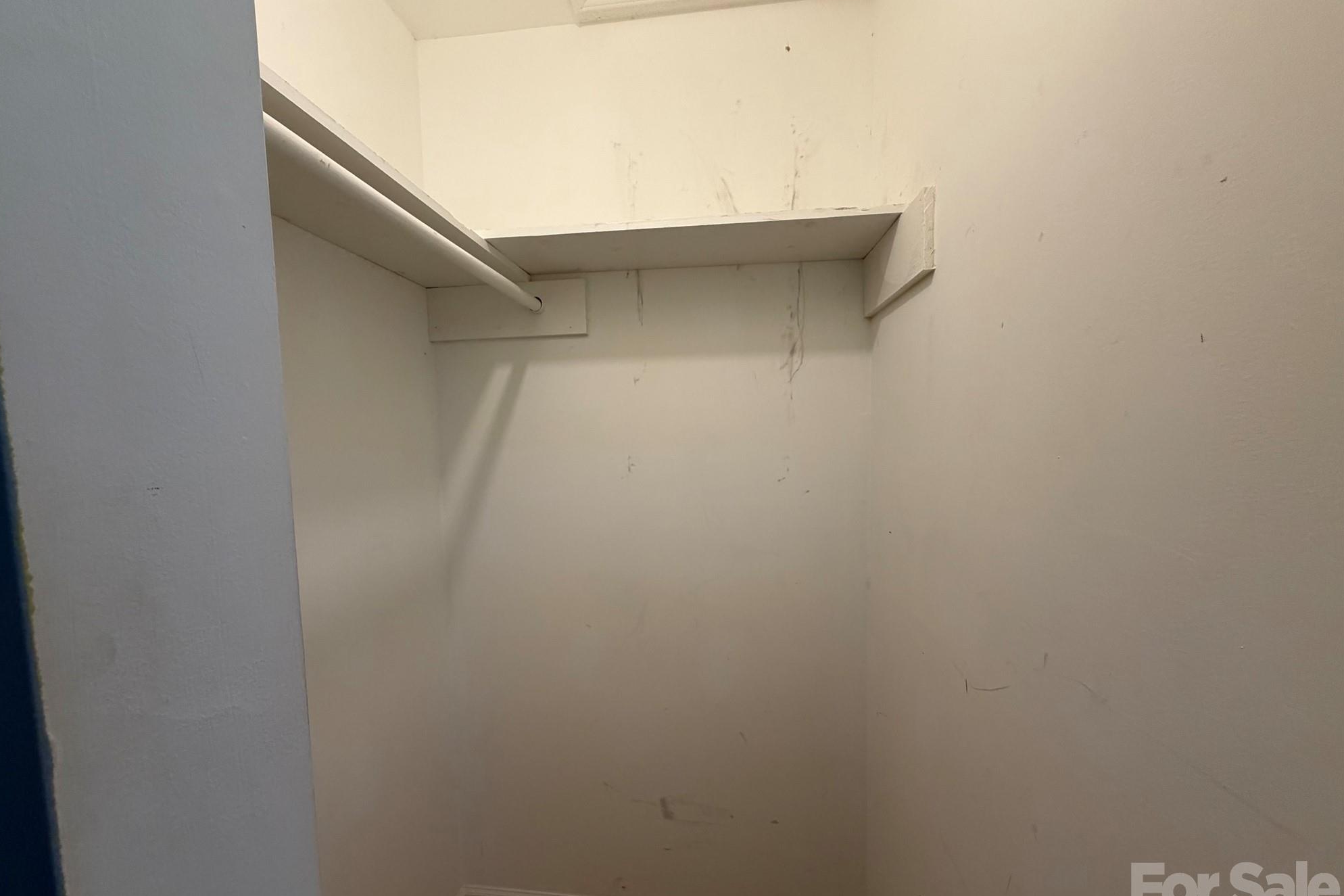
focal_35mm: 15
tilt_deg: -5.0
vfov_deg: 77.2
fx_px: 560
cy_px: 476
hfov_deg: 100.4
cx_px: 654
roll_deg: +2.2
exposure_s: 1/120
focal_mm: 2.22
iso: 200
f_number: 2.2
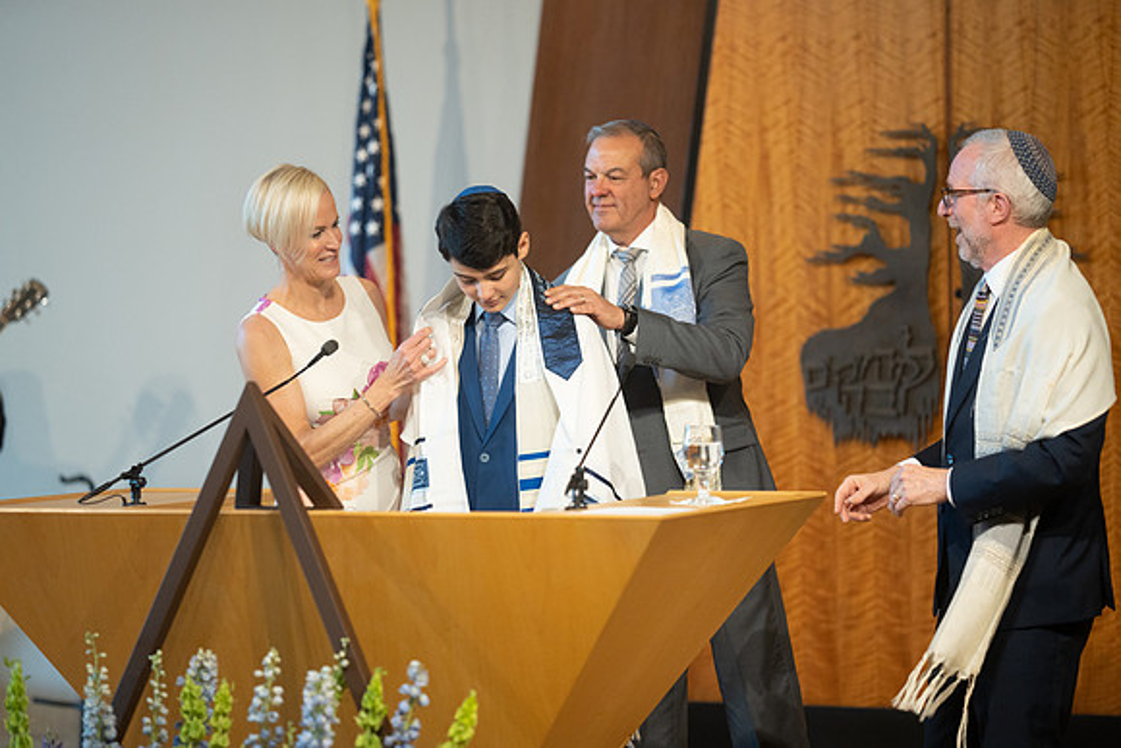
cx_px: 560
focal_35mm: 135
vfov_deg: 10.2
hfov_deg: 15.2
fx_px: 4205
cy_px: 374
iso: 2500
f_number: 1.8
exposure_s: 1/400
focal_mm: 135
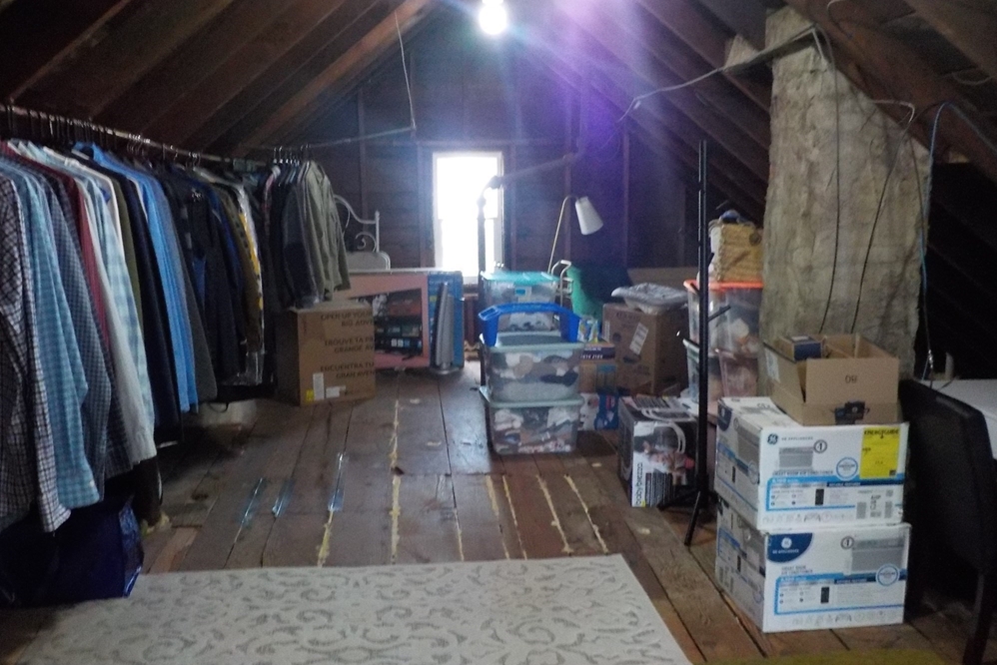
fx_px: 886
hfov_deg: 58.7
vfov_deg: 41.1
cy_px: 351
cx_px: 488
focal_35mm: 32
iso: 800
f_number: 3.3
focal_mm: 4.1
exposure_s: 1/10
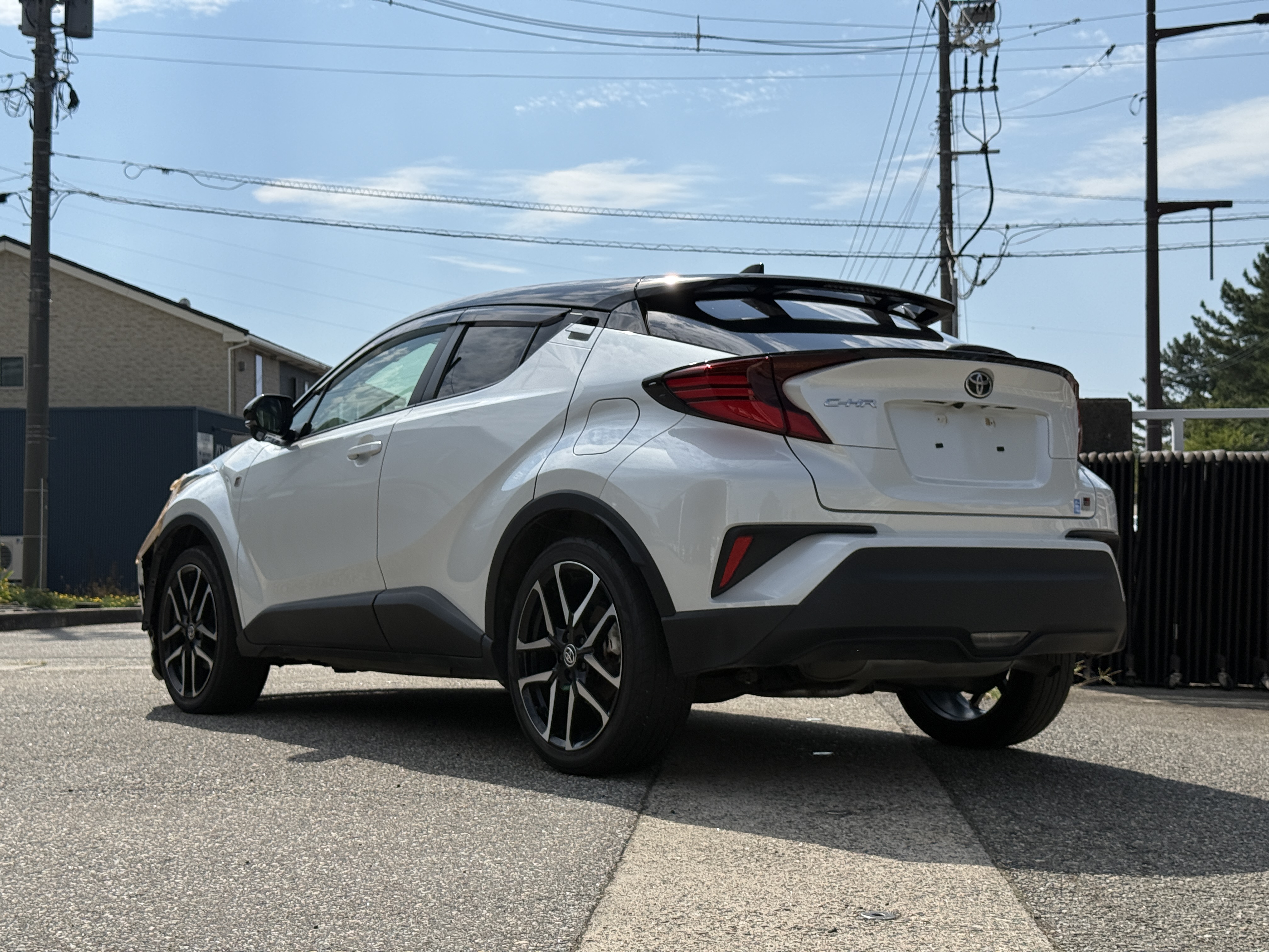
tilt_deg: +1.8
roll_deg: +0.3
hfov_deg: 39.7
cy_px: 476
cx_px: 634
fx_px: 1760
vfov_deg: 30.3
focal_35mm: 48
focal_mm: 6.76
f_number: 1.78
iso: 64
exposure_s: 1/11364
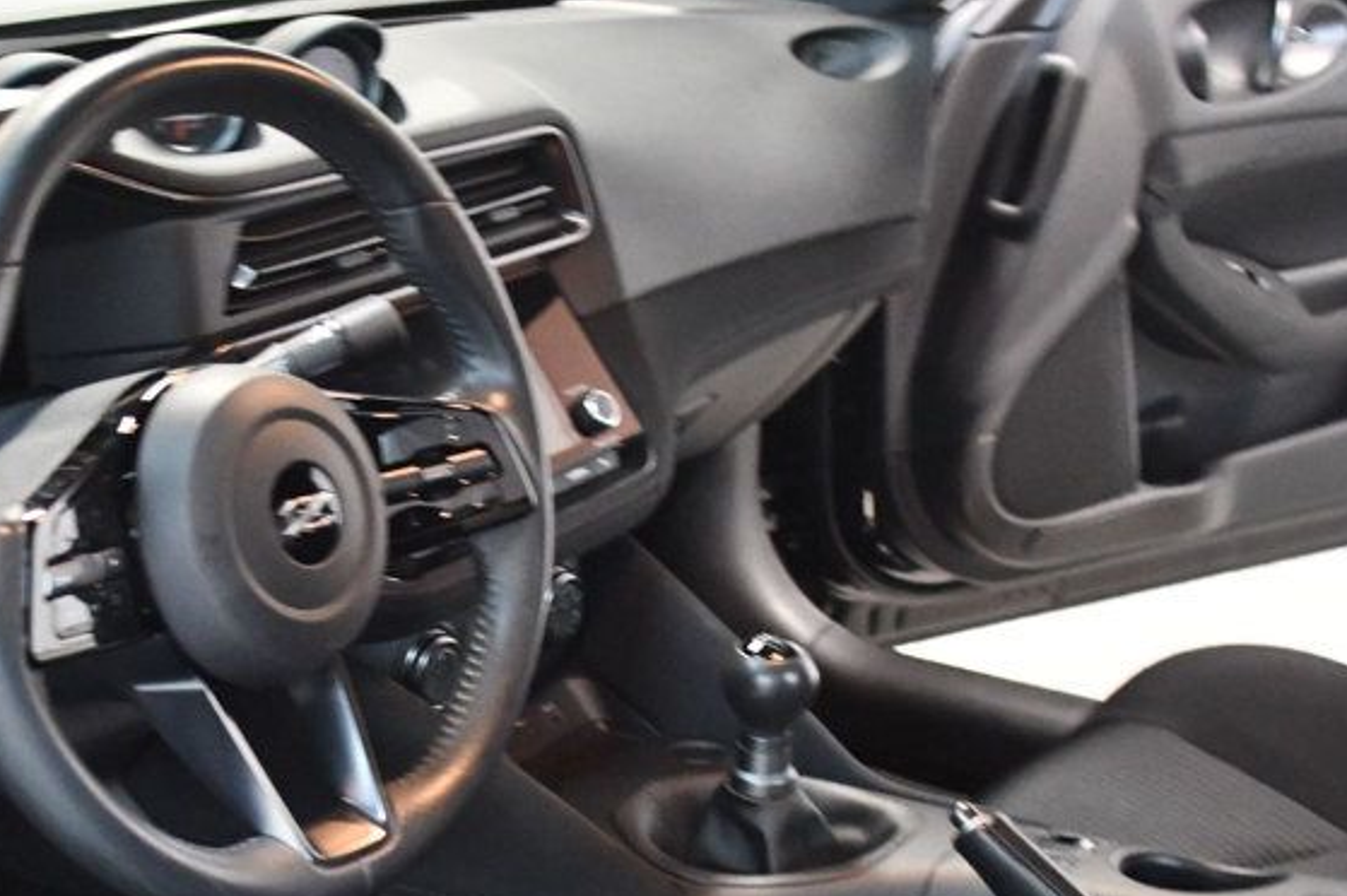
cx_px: 446
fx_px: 2468
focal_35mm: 66
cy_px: 691
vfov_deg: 20.4
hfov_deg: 30.3
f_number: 4
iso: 7200
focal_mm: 24
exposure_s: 1/60
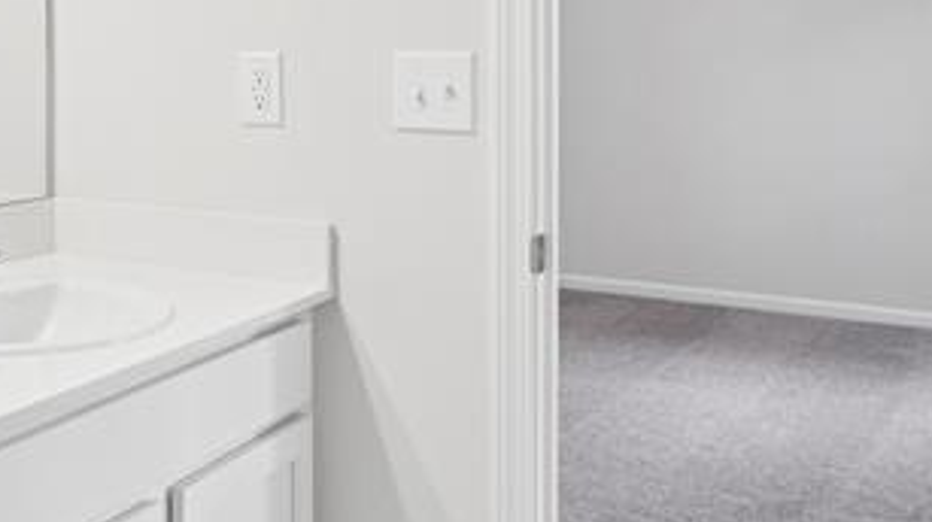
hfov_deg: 38.6
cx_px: 58
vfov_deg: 23.6
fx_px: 1210
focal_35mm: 49
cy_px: 41
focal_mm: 14
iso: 80
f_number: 9
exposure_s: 1/10
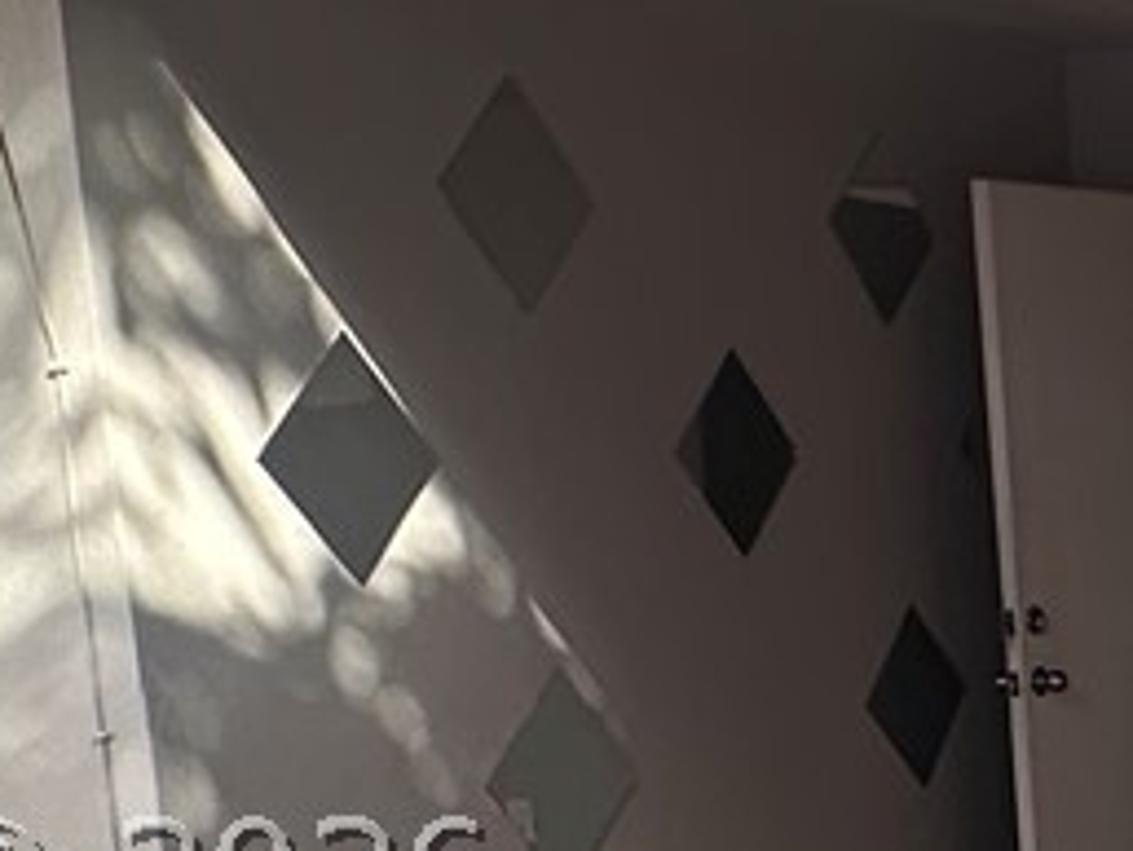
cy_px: 873
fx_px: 2849
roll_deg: +0.5
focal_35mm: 87
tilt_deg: -8.7
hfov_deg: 18.9
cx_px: 1843
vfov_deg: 16.6
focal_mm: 2.22
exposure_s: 1/421
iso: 40
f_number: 2.2
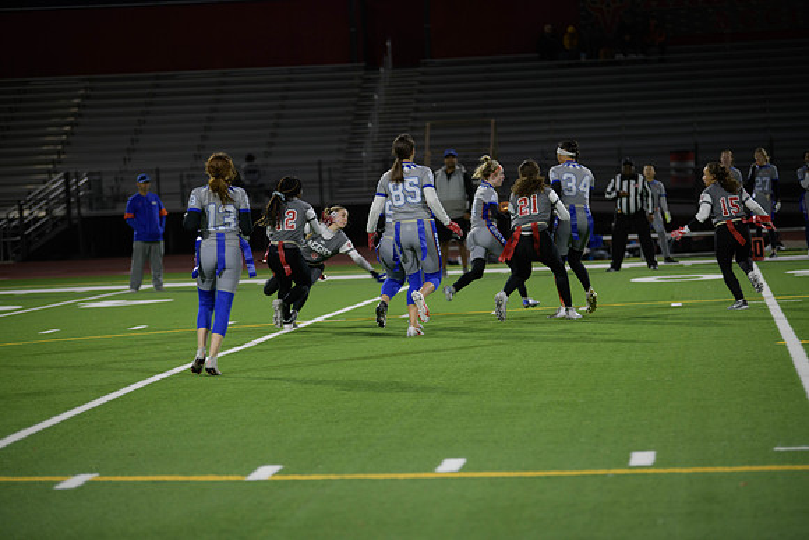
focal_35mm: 140
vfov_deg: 9.8
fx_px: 3147
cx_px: 404
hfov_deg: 14.7
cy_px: 270
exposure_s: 1/200
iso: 640
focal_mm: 140
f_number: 2.8
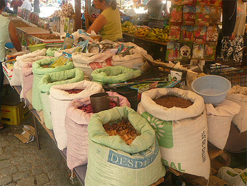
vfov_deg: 34.4
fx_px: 300
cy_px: 93
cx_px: 124
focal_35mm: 42
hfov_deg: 44.8
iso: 100
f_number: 3.4
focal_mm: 4.9
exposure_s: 1/60
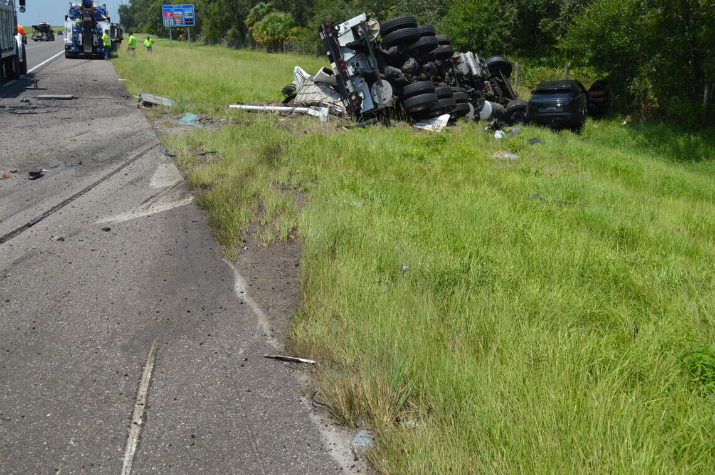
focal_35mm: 39
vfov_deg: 34.1
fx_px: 774
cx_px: 358
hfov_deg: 49.6
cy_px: 238
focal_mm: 26
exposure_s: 1/250
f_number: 8
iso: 100
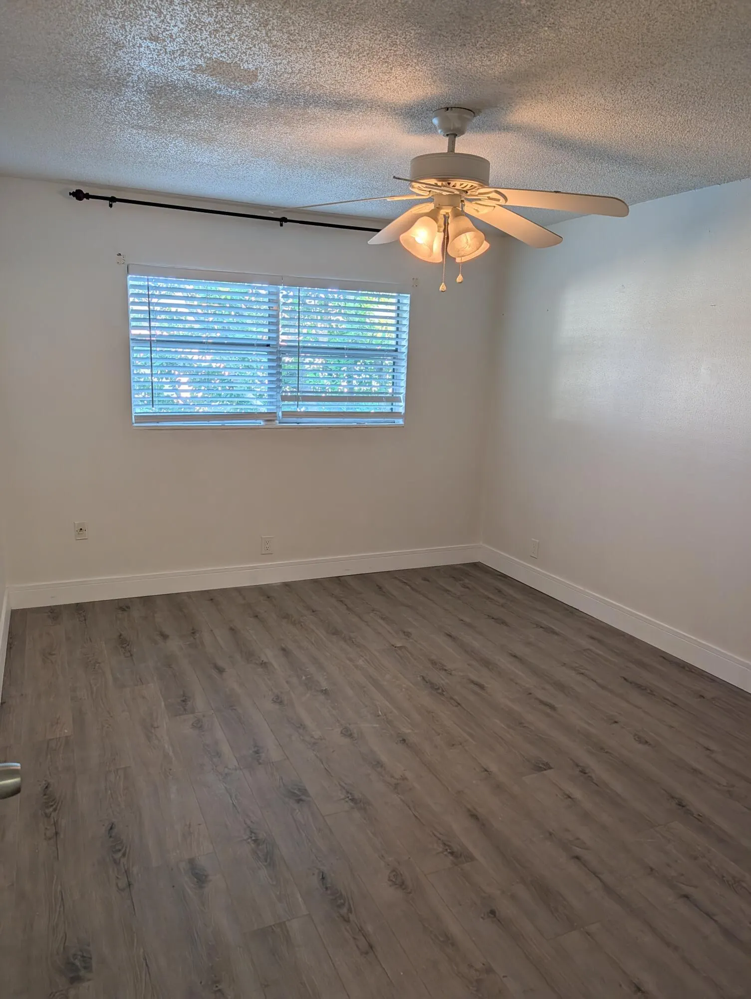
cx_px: 376
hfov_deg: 56.9
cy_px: 500
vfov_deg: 71.5
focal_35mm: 24
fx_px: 693
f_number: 1.68
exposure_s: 1/120
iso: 21
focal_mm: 6.9
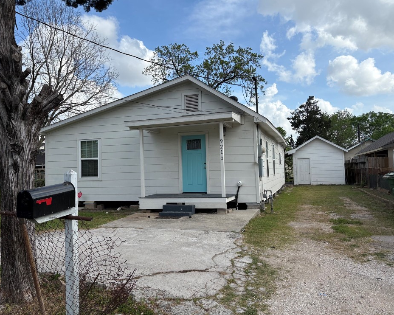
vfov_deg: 51.5
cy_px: 153
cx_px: 184
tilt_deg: +2.7
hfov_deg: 62.2
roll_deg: +1.8
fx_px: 326
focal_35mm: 28
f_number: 1.6
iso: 50
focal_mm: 5.96
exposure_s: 1/3623
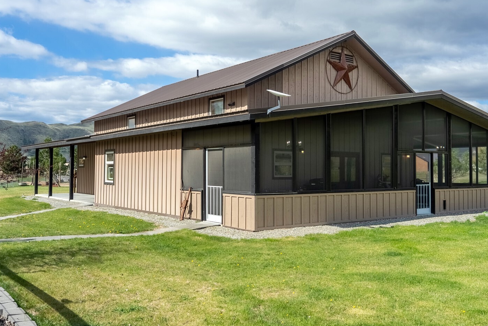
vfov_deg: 37.8
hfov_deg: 54.2
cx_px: 268
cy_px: 151
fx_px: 476
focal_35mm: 35
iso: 100
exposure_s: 1/5000
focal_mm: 29.1
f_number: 5.6
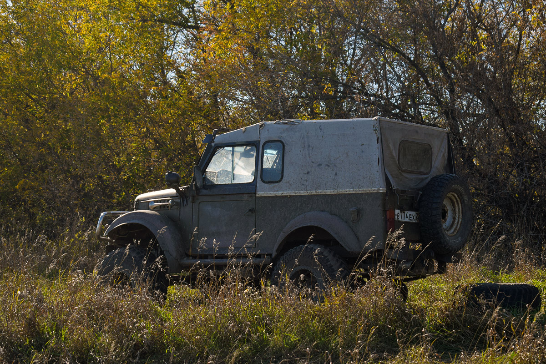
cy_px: 182
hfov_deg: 24.6
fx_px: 1251
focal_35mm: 82
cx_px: 273
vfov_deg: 16.6
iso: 200
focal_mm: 55
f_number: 6.3
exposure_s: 1/640
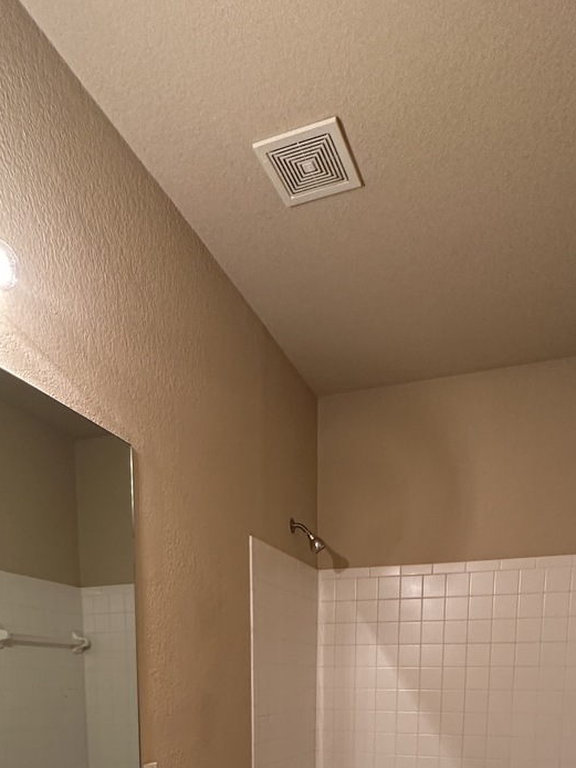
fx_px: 644
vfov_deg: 49.6
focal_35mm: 29
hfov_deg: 48.2
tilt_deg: -7.7
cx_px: 293
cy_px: 776
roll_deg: +0.1
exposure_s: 1/60
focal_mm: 2.22
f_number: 2.2
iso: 320
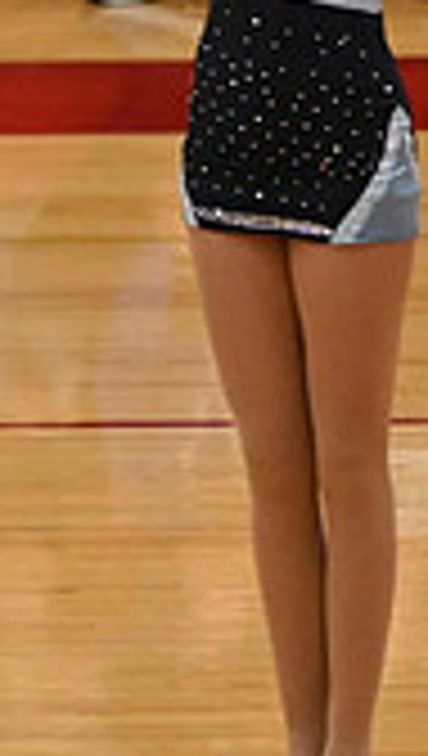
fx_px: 14147
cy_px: 83
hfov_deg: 1.7
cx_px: 1149
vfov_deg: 3.1
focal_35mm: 704
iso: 6400
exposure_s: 1/400
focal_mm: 130
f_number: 4
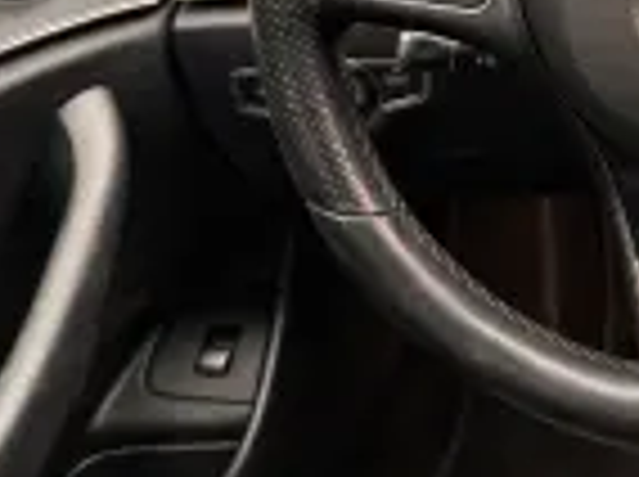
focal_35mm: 61
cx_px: 752
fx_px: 1124
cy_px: -40
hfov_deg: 28.0
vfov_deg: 22.7
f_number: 1.78
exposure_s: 1/55
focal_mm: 6.76
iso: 400
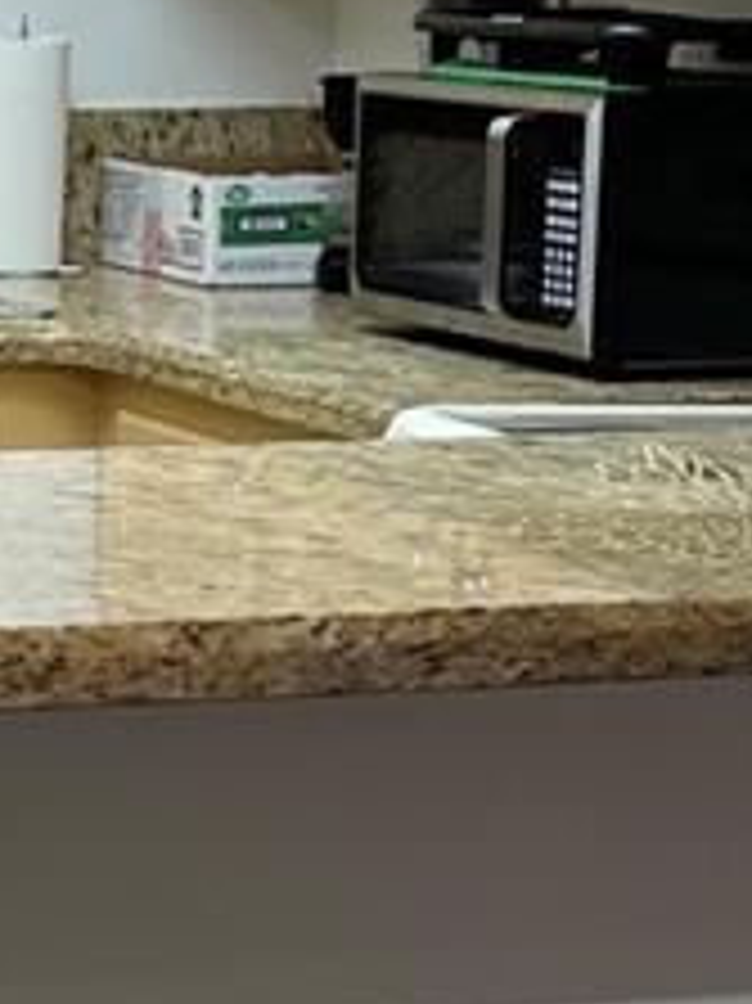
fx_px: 4059
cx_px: -513
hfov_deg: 10.1
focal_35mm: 140
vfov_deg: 14.1
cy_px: 410
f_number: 1.6
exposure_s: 1/120
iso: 100
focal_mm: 4.2
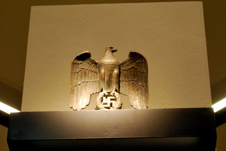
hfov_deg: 24.6
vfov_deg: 16.6
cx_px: 113
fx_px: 518
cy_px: 76
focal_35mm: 82
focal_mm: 55
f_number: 5.6
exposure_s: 1/15
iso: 1600
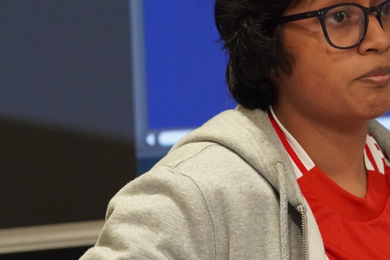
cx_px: 364
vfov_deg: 6.1
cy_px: 110
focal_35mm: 227
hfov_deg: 9.0
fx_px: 2460
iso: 4000
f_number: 4
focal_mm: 75
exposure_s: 1/160
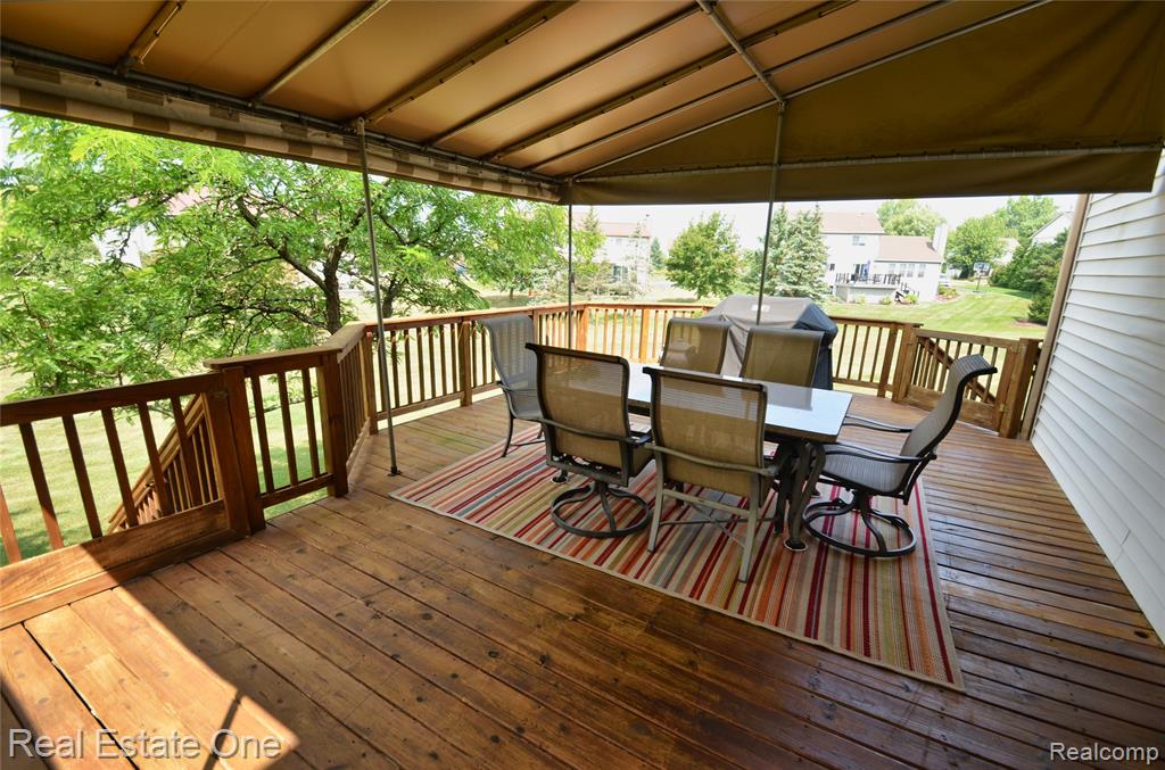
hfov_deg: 100.5
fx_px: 484
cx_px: 582
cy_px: 385
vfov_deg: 77.0
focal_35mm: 15
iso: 140
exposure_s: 1/125
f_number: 5.6
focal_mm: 10
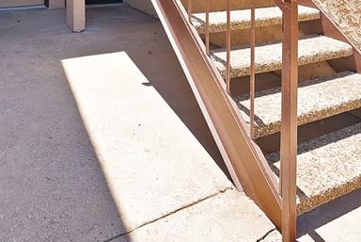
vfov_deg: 32.6
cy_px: -60
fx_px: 321
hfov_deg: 58.6
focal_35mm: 32
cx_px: 166
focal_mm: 12
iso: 1250
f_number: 9
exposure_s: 1/200
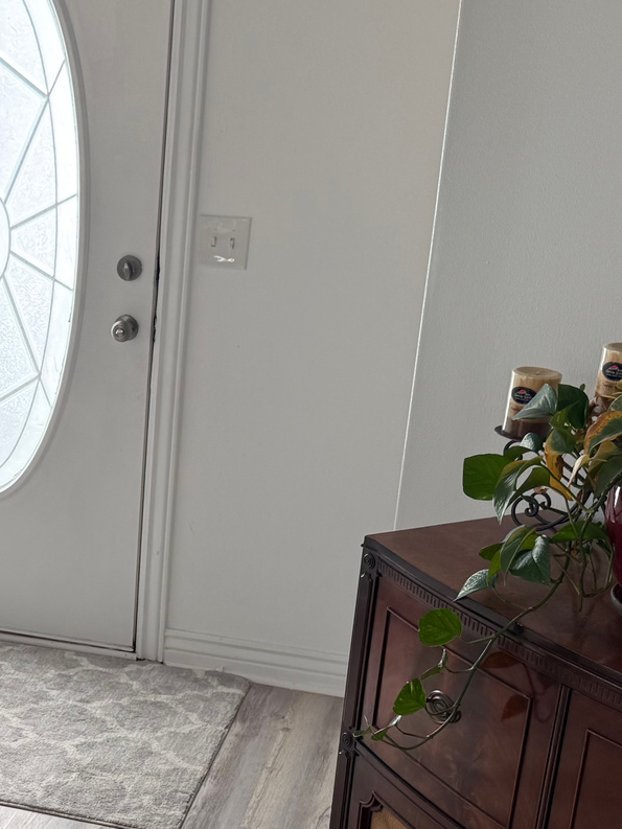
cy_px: 573
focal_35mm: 62
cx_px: -52
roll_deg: -0.6
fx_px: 1485
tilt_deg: -19.9
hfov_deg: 22.4
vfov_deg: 30.9
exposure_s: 1/433
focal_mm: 6.76
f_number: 1.78
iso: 80
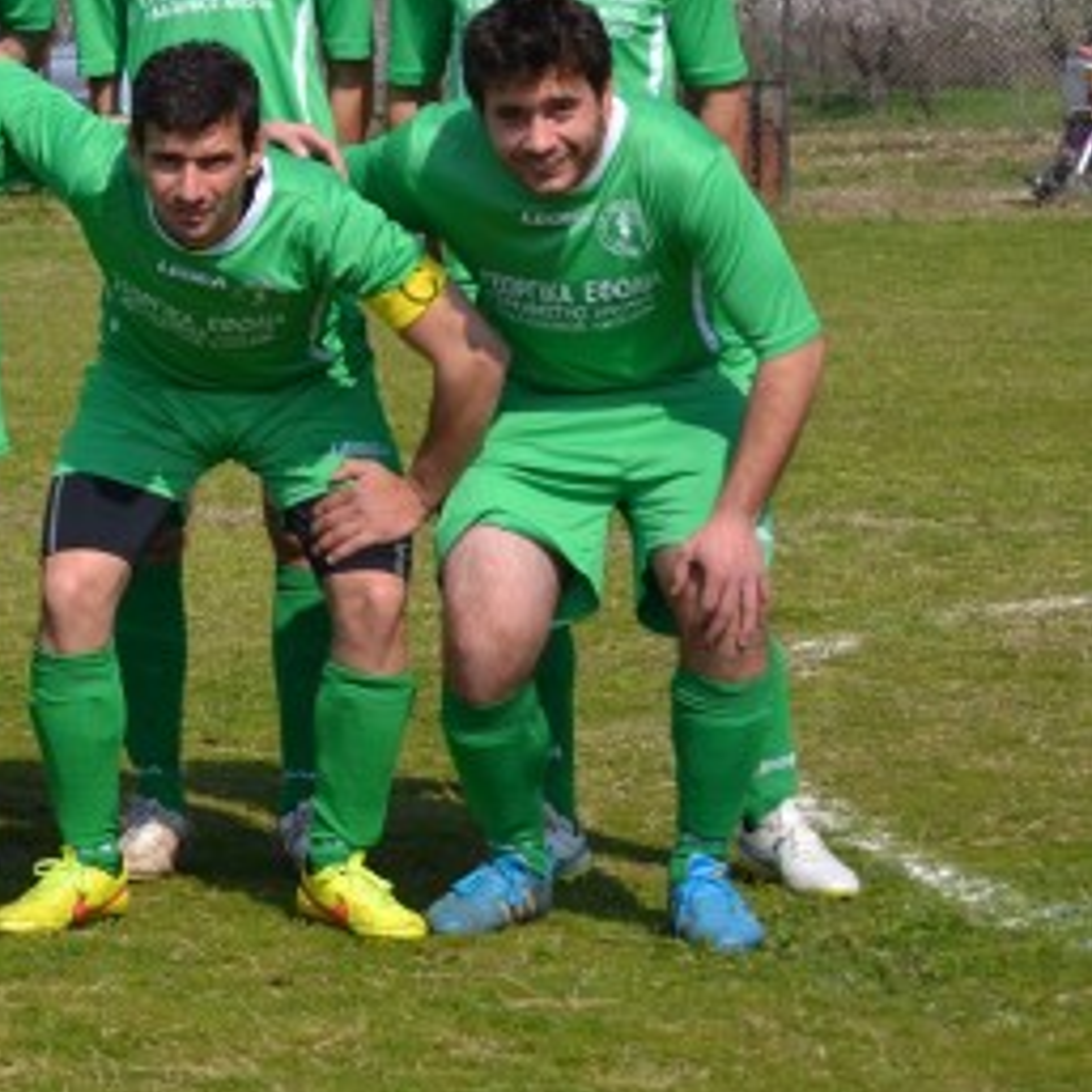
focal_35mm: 213
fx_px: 7605
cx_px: -306
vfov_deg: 8.2
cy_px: 208
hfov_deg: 8.1
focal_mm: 65
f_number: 7.1
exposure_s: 1/2000
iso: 400
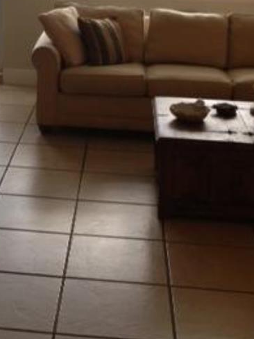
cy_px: 51
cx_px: 46
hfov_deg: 17.0
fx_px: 841
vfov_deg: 22.3
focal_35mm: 86
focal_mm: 4.28
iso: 80
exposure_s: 1/60
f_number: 2.4
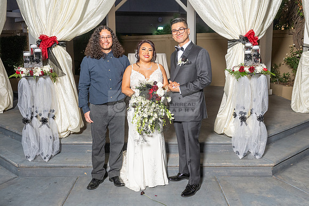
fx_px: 339
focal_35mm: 40
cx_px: 150
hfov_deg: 49.0
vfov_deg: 33.8
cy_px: 104
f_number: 4.5
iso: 640
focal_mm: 29
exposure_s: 1/200
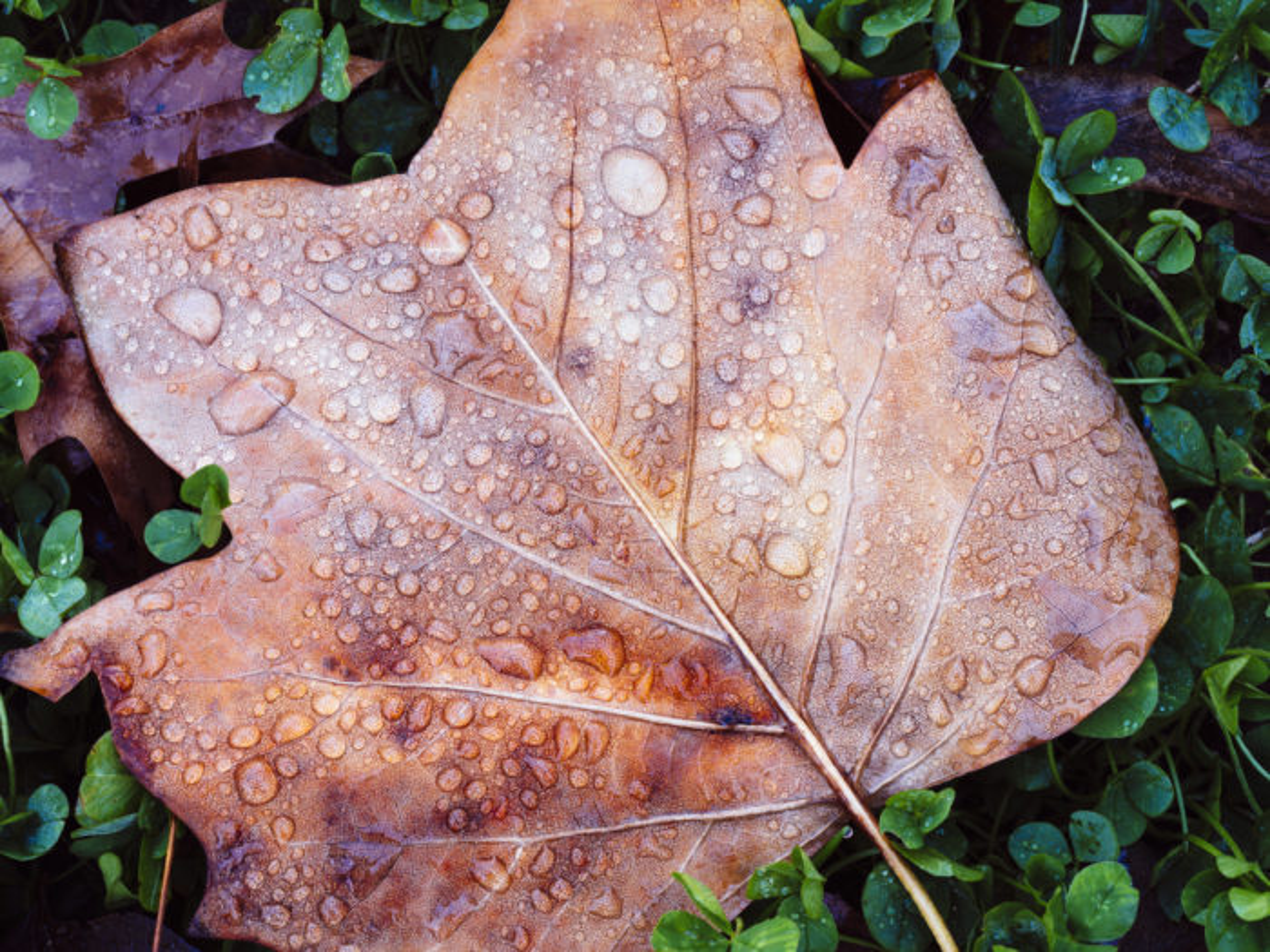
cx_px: 635
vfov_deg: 12.3
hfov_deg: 16.4
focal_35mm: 120
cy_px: 476
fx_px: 4403
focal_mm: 60
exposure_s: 1/5
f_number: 11
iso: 200
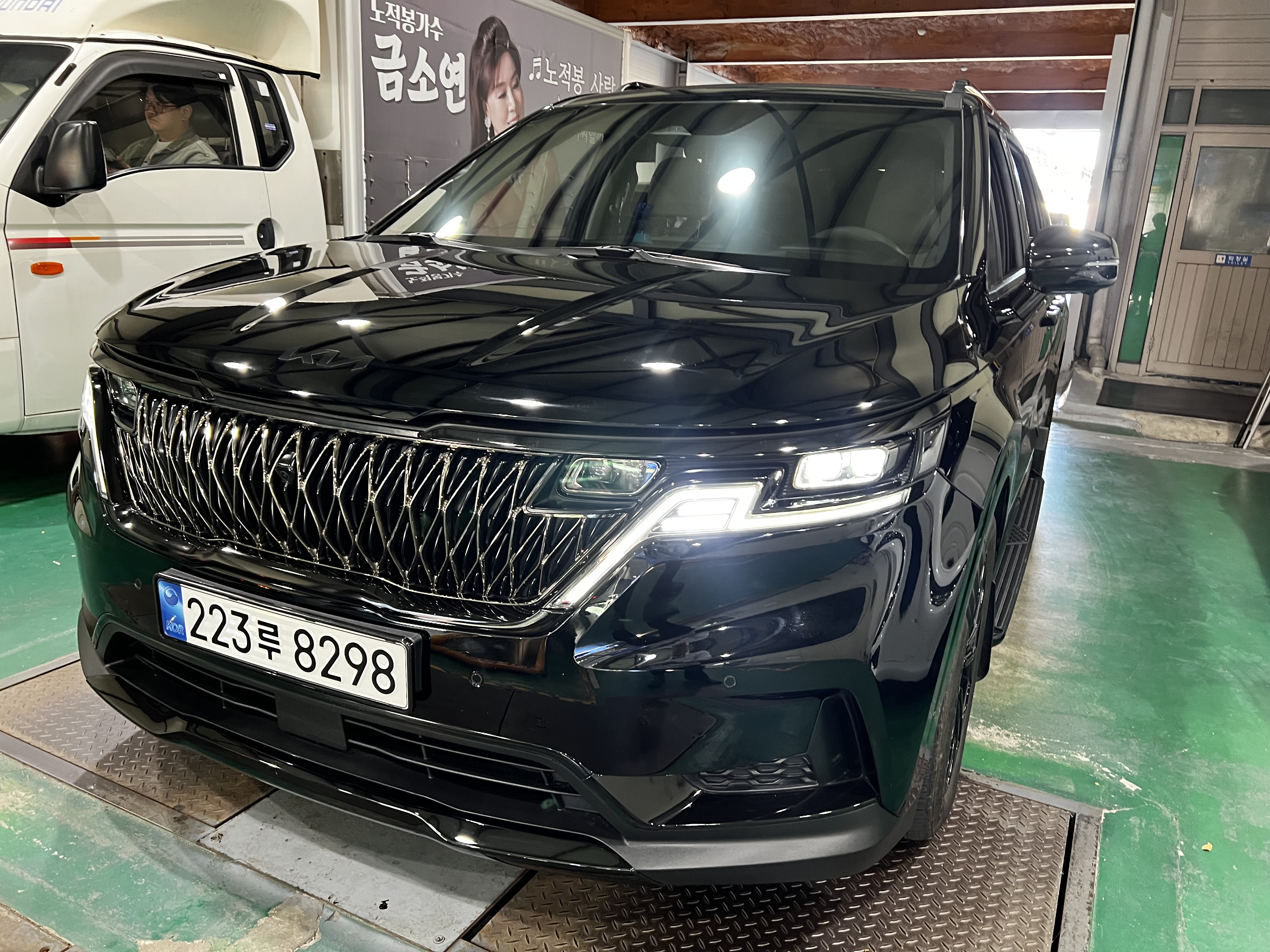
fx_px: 954
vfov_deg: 53.1
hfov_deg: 67.3
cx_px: 635
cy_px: 476
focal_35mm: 26
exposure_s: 1/60
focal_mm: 5.7
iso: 200
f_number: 1.5
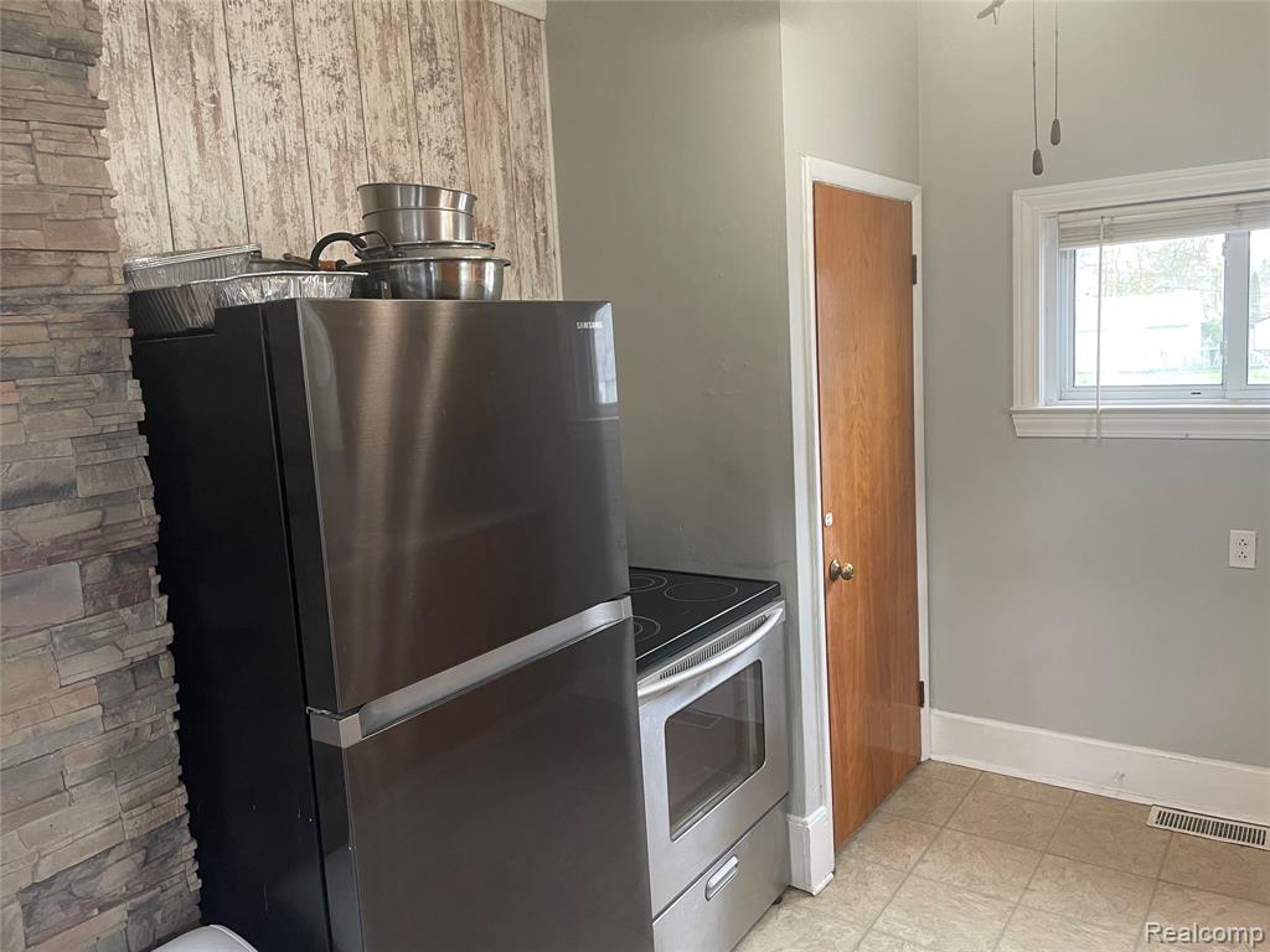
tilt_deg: -6.8
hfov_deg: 67.3
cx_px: 635
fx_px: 954
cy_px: 476
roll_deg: +3.5
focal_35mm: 26
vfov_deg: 53.1
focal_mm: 4.2
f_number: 1.6
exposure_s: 1/60
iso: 200
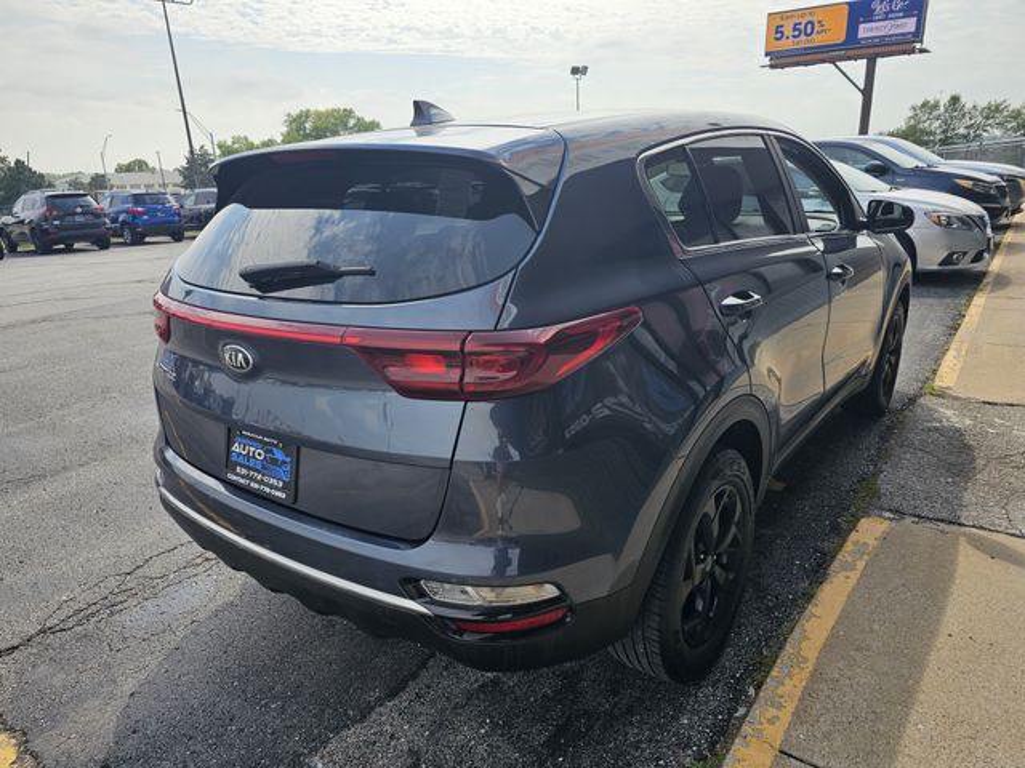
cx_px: 512
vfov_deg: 58.9
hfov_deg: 73.9
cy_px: 384
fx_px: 681
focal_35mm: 23
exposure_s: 1/638
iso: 10
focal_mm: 6.3
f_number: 1.7
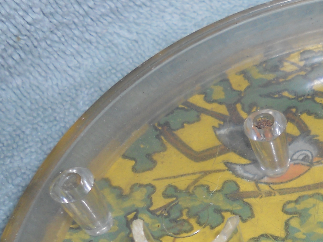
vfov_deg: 18.1
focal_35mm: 80
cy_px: 223
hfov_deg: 22.4
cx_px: 392
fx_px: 746
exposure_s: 1/25
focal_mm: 5.8
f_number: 8.8
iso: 80
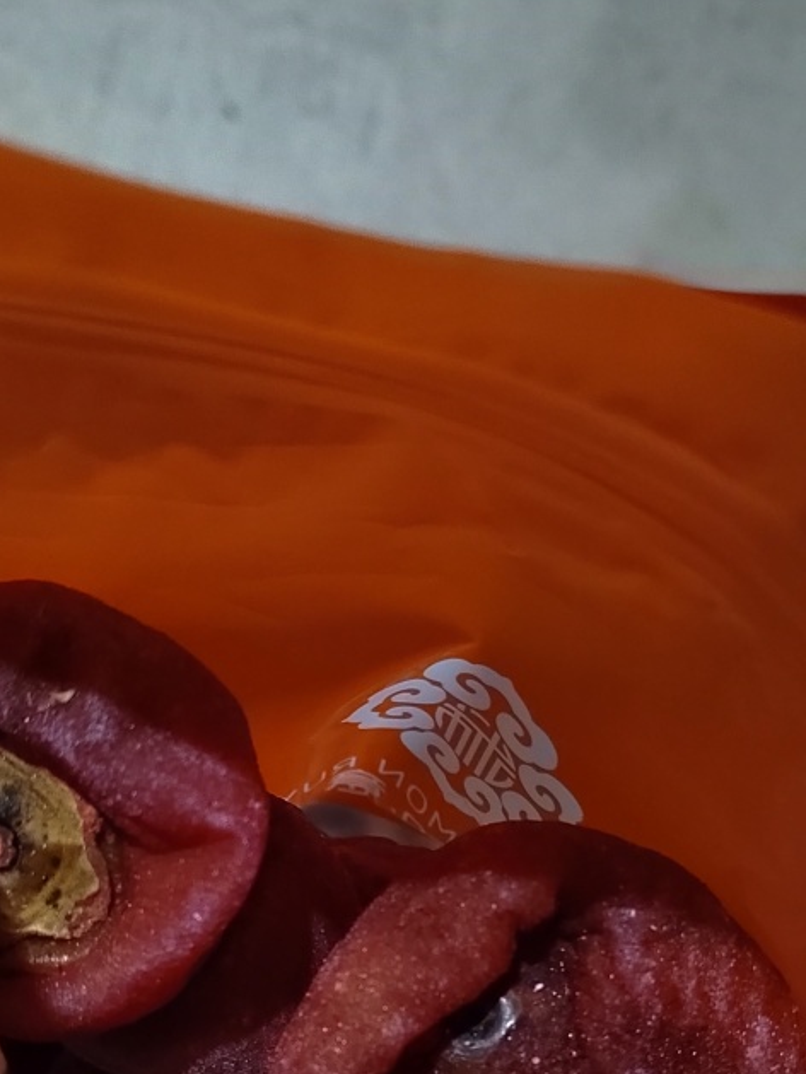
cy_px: 882
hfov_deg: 36.8
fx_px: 1210
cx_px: 423
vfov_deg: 45.1
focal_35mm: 39
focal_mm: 5.52
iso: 5520
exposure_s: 1/25
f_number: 1.9
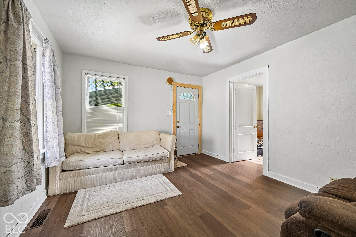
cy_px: 118
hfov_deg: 104.3
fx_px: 138
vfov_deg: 81.2
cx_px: 178
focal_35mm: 14
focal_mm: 14
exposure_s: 1/15
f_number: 8
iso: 250
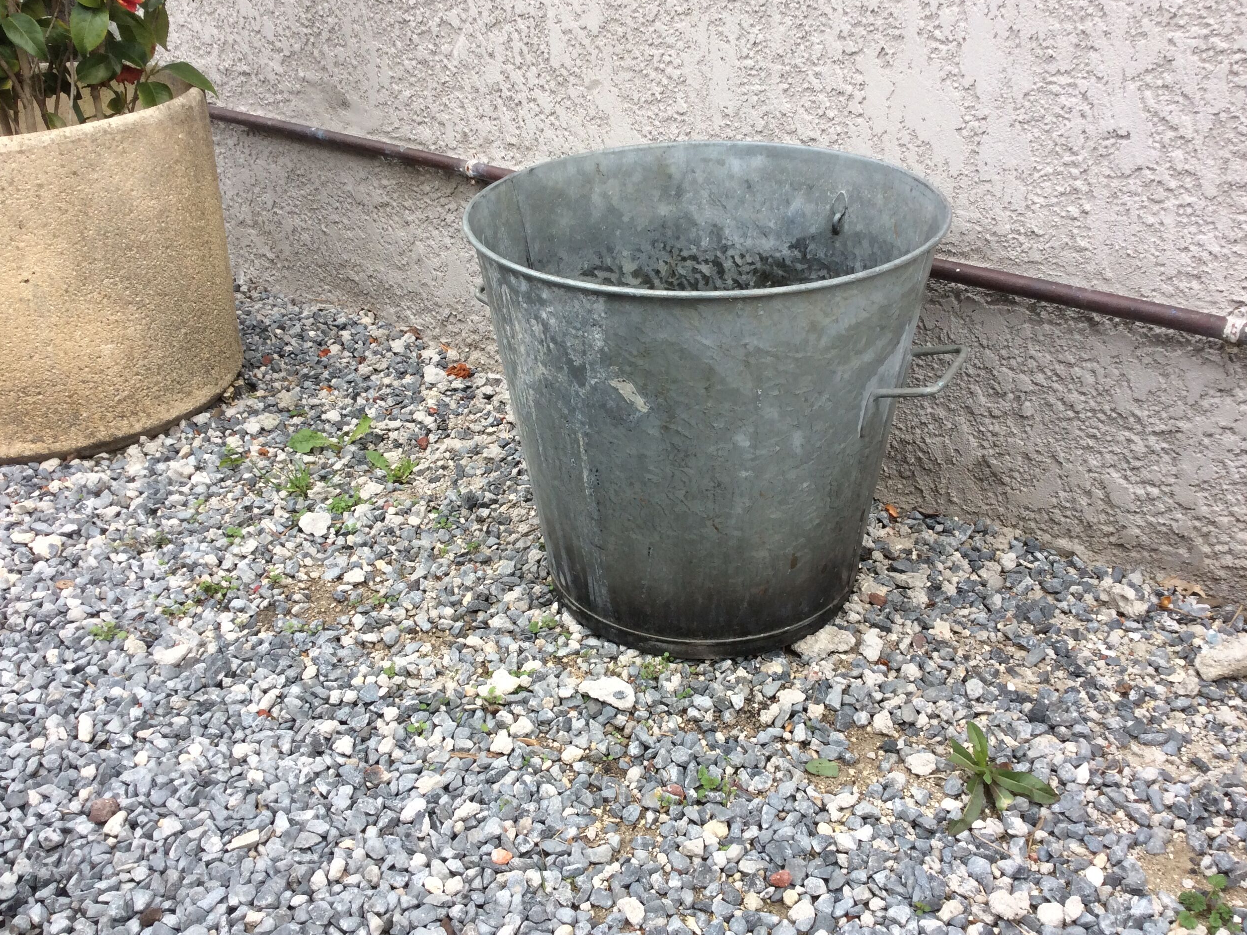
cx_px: 625
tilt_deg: -26.1
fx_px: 1189
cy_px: 460
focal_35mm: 33
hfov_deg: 55.4
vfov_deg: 42.9
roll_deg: +0.3
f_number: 2.4
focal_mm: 3.3
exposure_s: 1/276
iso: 32
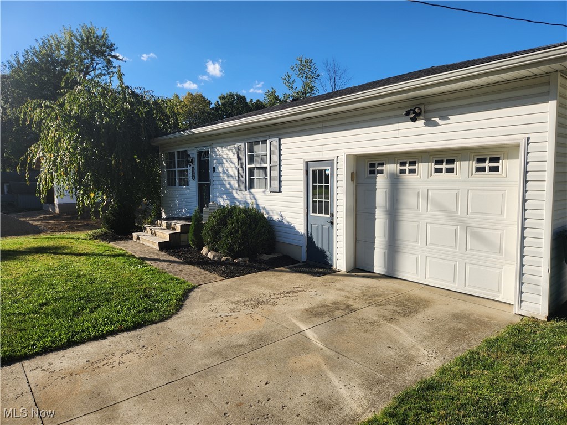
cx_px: 284
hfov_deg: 73.9
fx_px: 377
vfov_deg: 58.9
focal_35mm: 23
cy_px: 212
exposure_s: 1/1742
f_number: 1.8
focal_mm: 5.4
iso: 20
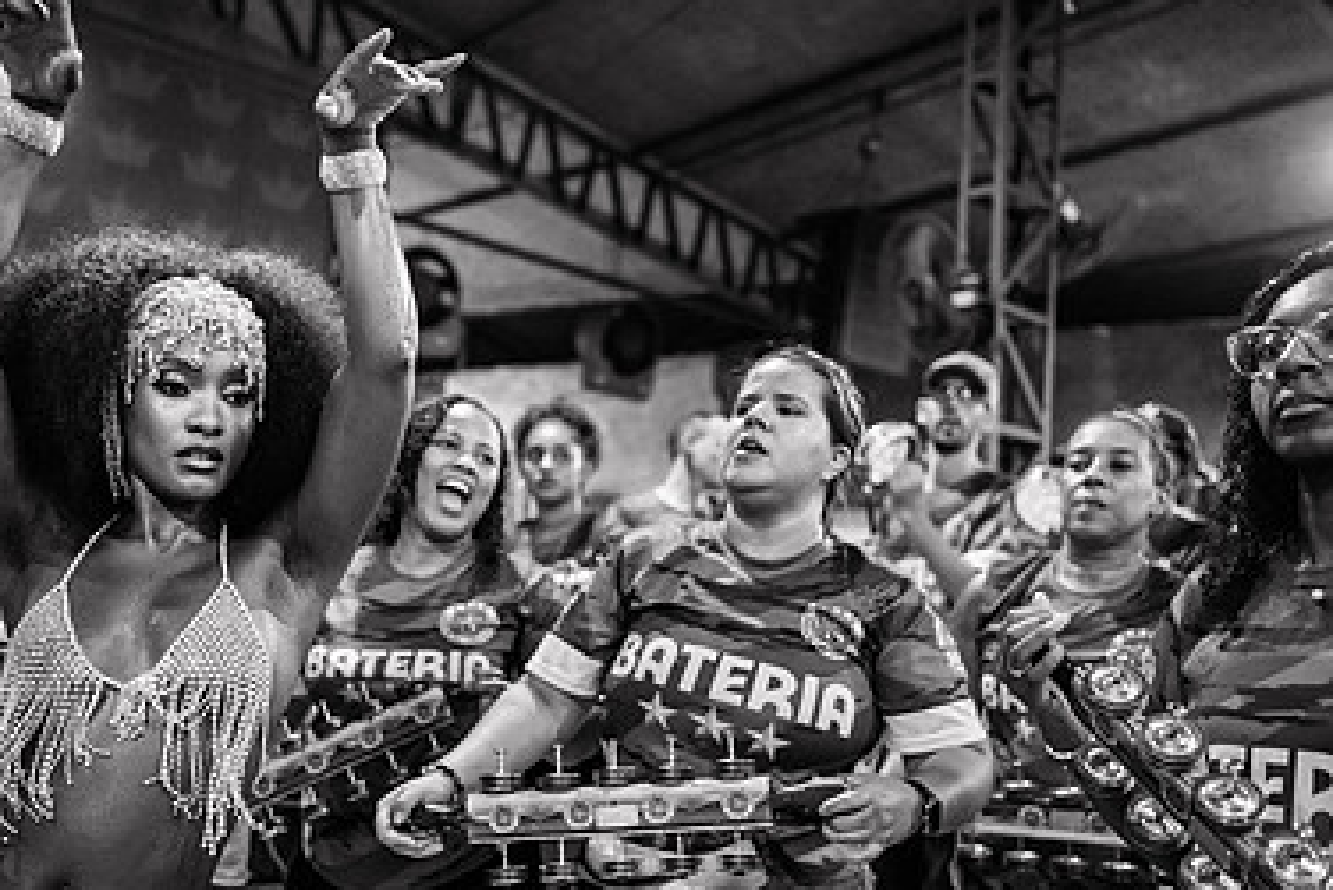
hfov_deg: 51.6
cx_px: 553
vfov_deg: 35.9
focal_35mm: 37
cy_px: 527
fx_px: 1370
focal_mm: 24
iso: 1600
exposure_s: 1/320
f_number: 1.8
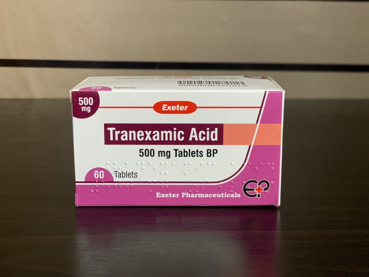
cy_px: 138
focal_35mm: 52
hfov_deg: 36.8
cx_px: 184
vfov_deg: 28.0
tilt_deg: -10.7
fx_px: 554
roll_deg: +0.2
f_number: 2
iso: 250
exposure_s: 1/103
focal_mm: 6
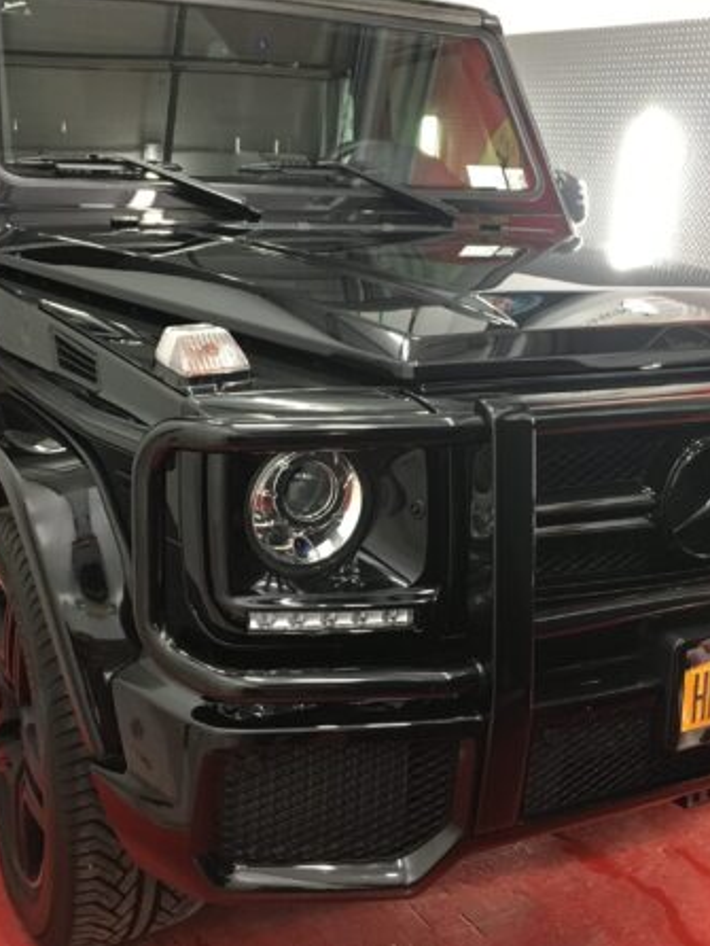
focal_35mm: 39
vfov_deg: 47.8
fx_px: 1066
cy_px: 471
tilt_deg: -17.7
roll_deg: -2.3
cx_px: 335
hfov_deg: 36.8
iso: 160
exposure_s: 1/30
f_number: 2.2
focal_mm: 4.15
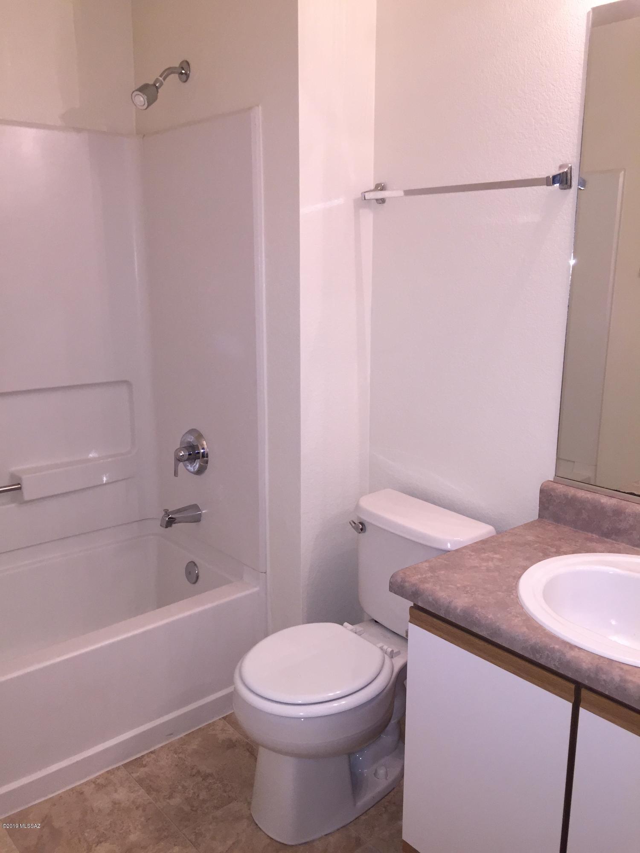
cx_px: 320
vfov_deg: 61.7
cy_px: 426
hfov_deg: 48.2
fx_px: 715
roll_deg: -0.5
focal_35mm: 29
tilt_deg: -12.3
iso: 100
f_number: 2.2
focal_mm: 4.15
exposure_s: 1/30
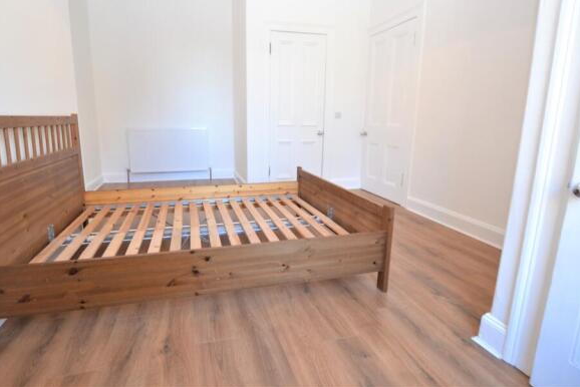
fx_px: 274
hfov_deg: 93.0
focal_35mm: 17
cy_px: 170
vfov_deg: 70.2
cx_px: 262
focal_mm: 10
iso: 640
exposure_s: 1/60
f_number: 3.5
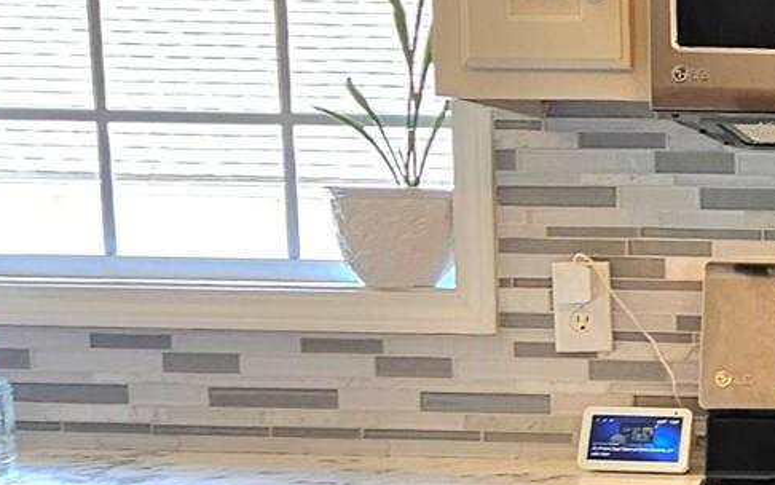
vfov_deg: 21.9
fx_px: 1225
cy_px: 427
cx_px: 1003
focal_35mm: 58
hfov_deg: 28.8
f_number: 2.2
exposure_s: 1/60.2
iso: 80
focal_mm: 2.2
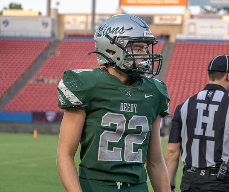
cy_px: 96
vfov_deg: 13.7
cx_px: 144
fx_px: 799
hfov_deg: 16.3
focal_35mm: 116
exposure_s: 1/1000
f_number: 5.6
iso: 2500
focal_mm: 100
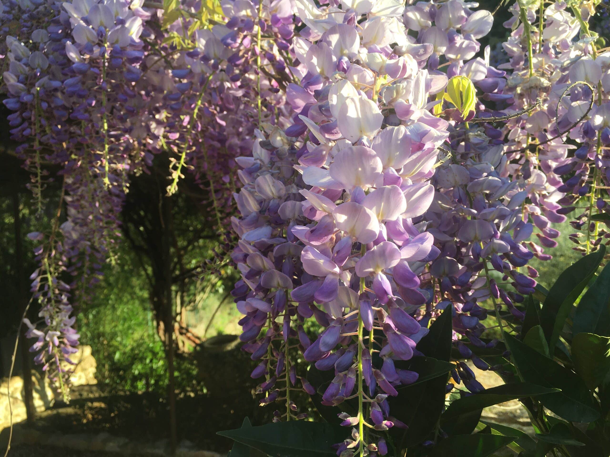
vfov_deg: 48.2
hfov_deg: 61.7
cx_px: 305
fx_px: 511
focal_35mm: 29
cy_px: 228
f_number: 2.2
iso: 25
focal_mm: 4.15
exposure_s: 1/275
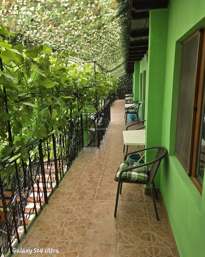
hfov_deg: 56.8
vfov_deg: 68.1
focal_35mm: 25
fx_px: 190
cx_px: 106
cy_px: 127
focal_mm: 6.3
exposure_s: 1/180
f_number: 1.7
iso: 40
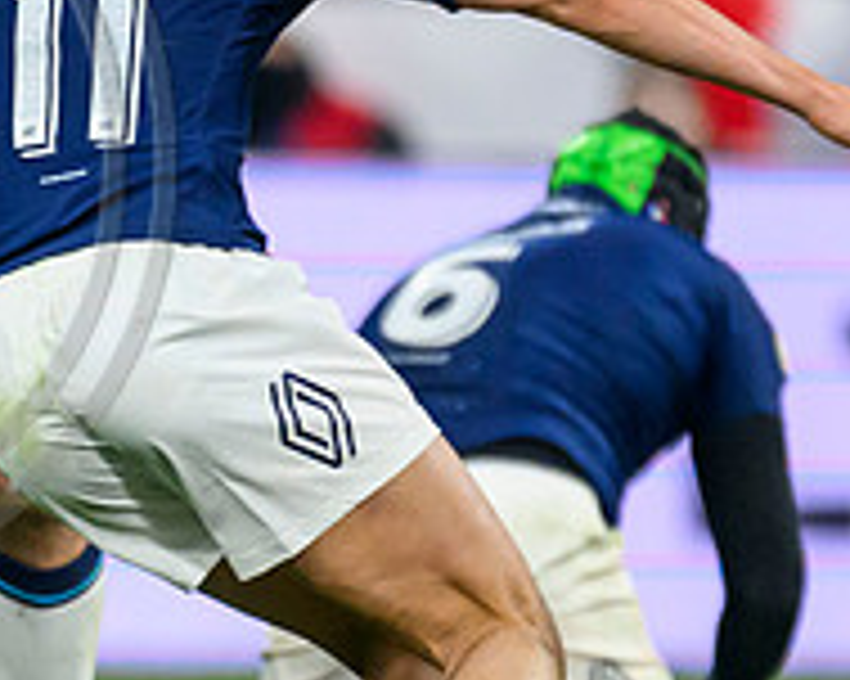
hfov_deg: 0.7
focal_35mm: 2689
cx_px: -421
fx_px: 67612
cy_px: 490
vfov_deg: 0.6
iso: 3200
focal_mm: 560
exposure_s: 1/1600
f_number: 4
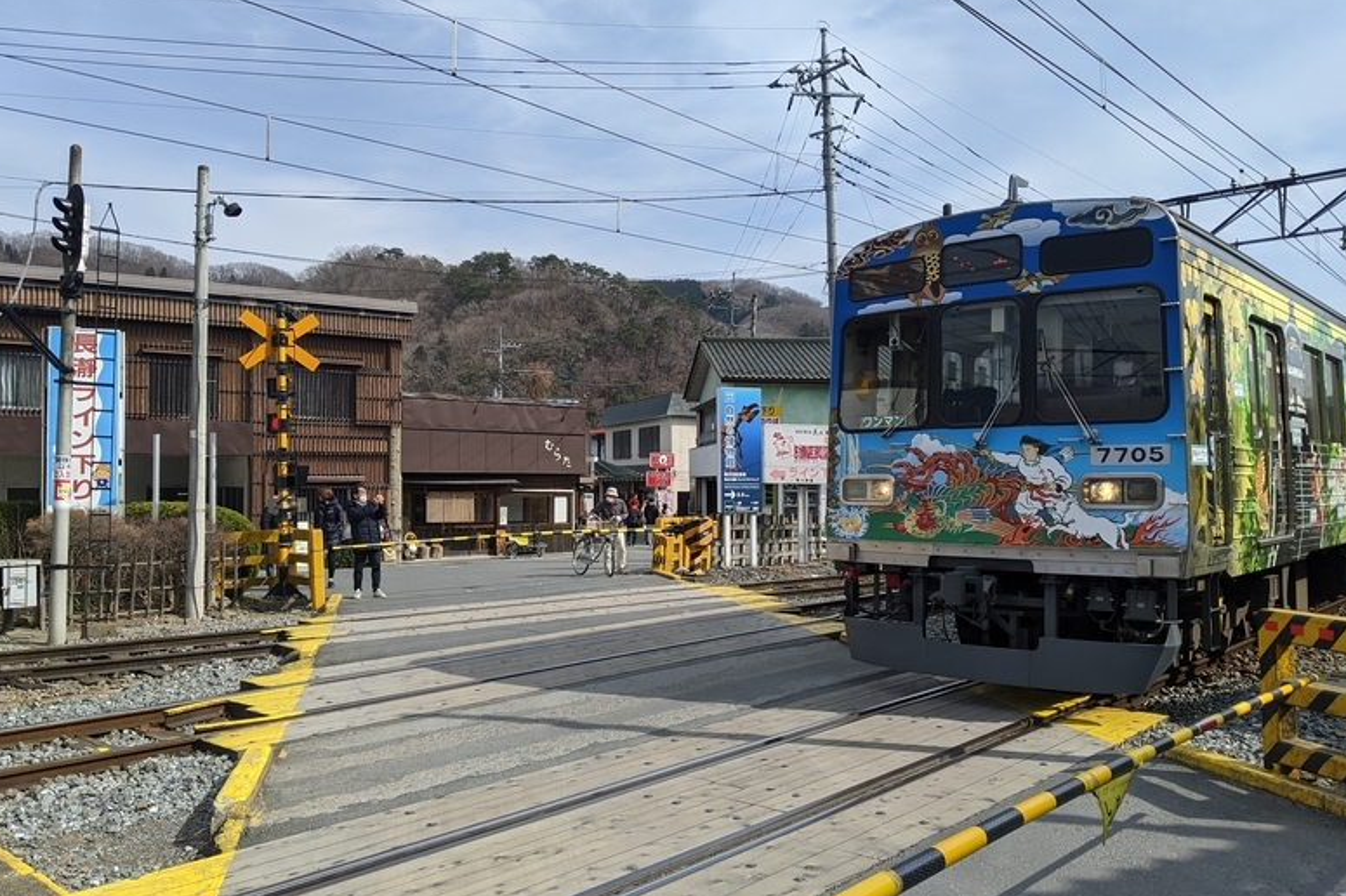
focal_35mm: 29
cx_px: 667
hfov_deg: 63.7
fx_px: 1084
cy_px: 429
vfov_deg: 44.9
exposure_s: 1/3906
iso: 76
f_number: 1.8
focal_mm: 4.44
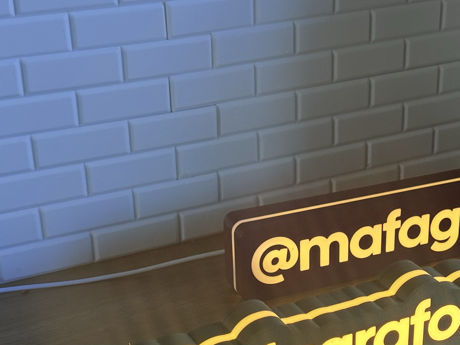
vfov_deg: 19.2
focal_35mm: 76
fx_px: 1010
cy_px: 273
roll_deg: -1.2
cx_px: 338
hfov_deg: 25.4
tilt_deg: -28.8
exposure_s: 1/359
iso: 100
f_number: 1.78
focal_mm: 6.76
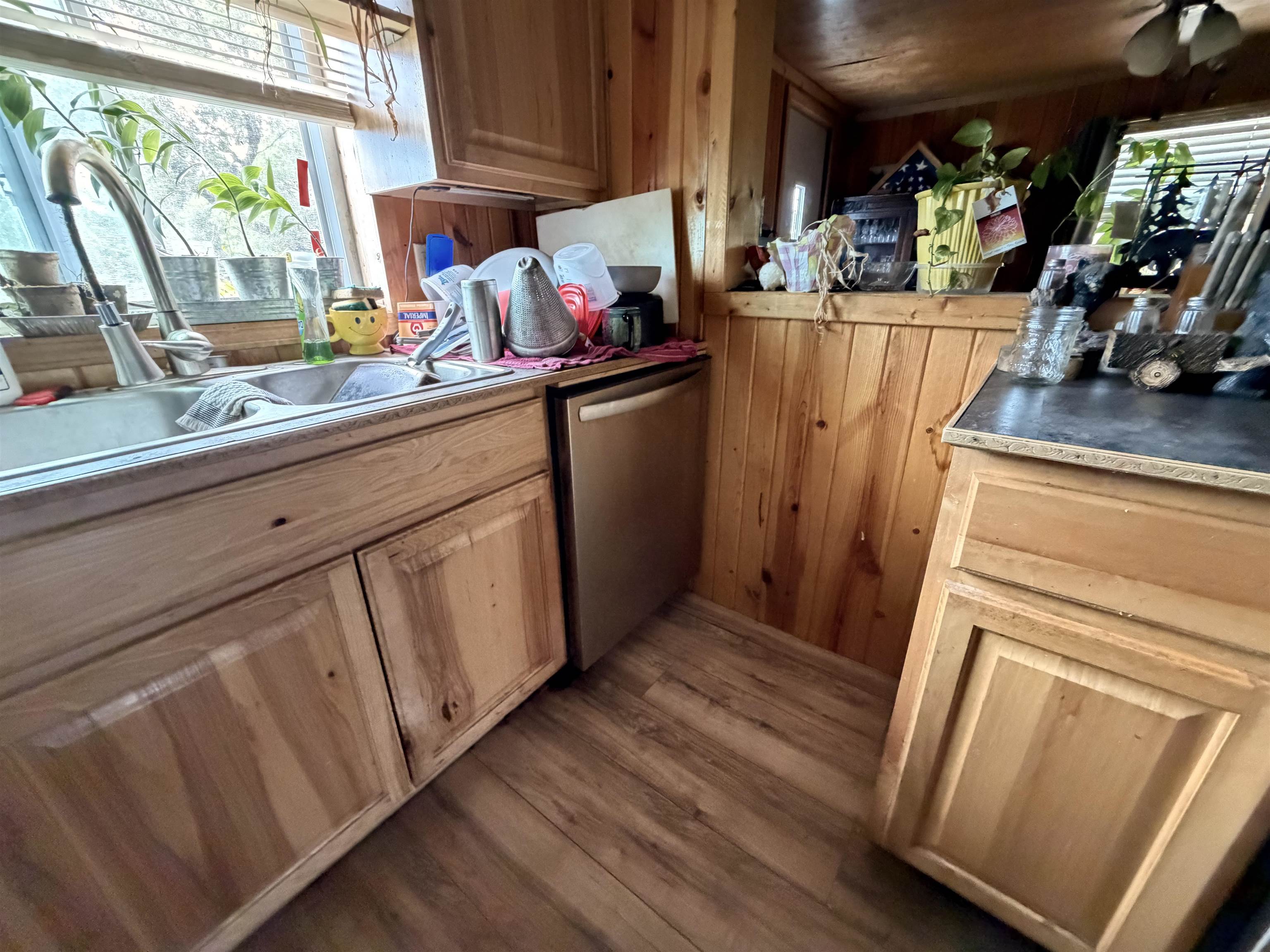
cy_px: 476
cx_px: 635
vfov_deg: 85.7
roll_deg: +1.4
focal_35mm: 14
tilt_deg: -20.7
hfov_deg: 102.1
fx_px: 514
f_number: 2.2
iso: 1250
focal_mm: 2.22
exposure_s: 1/60
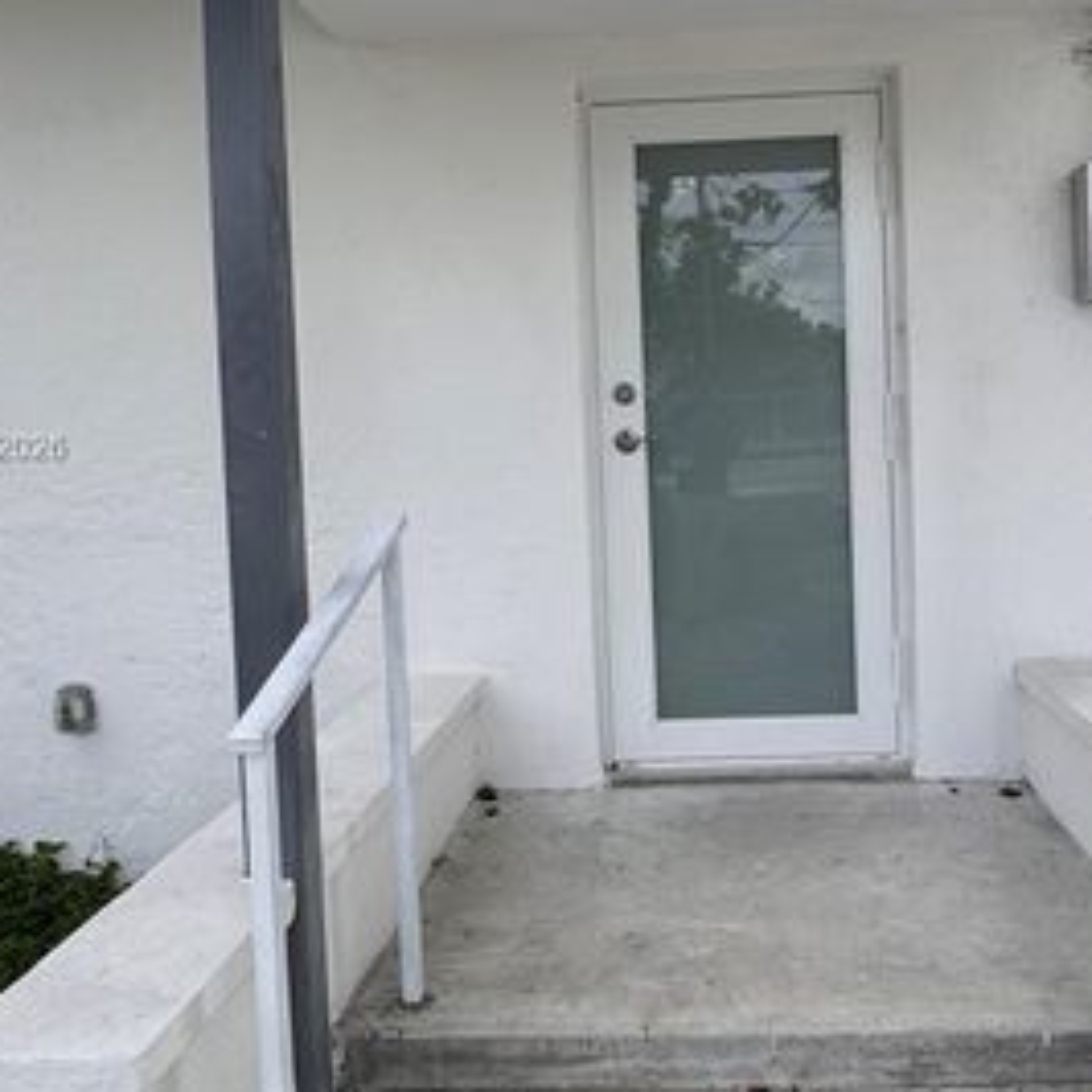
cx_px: 669
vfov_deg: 52.3
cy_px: 450
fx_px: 1106
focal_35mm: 31
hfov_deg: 52.1
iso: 40
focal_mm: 2.22
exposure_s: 1/416
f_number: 2.2
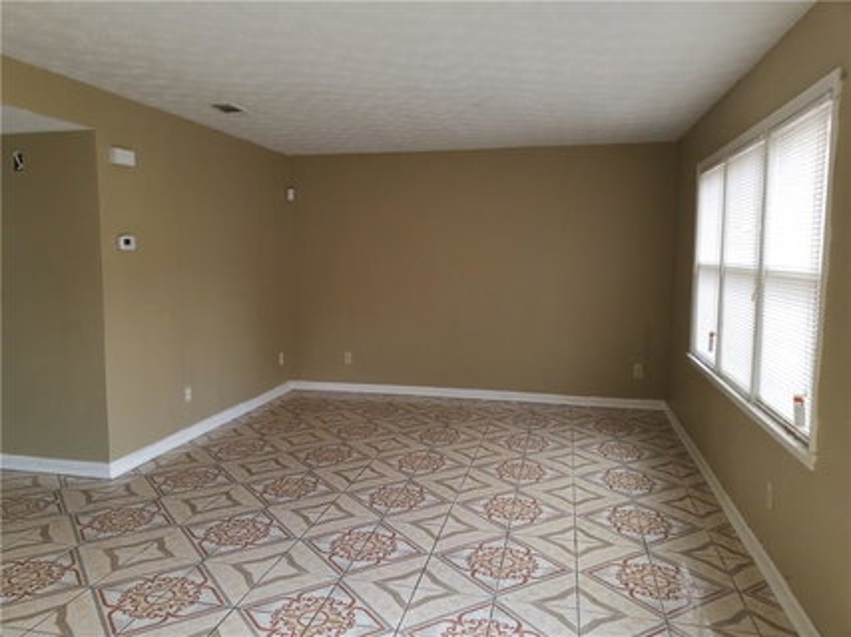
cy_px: 318
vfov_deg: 53.0
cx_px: 426
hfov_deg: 67.3
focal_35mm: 26
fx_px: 639
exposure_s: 1/50
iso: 64
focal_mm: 4.25
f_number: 1.7
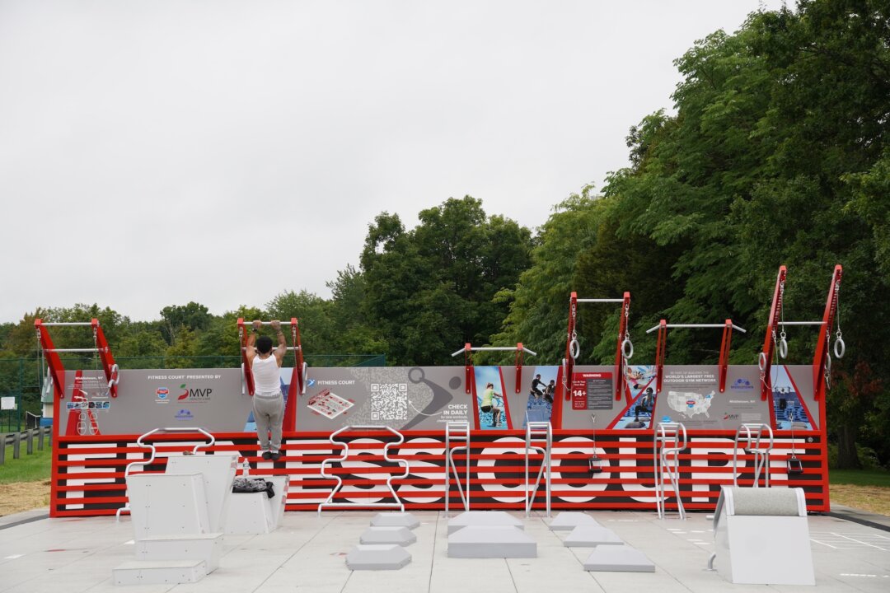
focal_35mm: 64
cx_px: 445
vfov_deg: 21.2
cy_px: 296
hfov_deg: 31.4
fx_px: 1583
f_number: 6.3
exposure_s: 1/125
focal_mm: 42.7
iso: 200
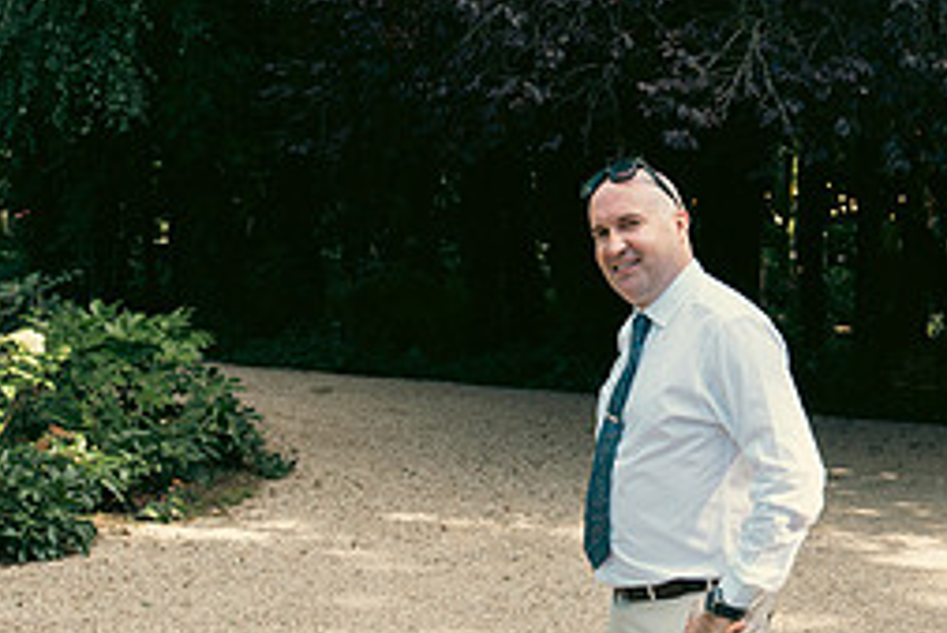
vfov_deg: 19.0
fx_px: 1869
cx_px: 677
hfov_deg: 28.1
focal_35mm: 71
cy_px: 534
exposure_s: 1/250
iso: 160
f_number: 5
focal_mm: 31
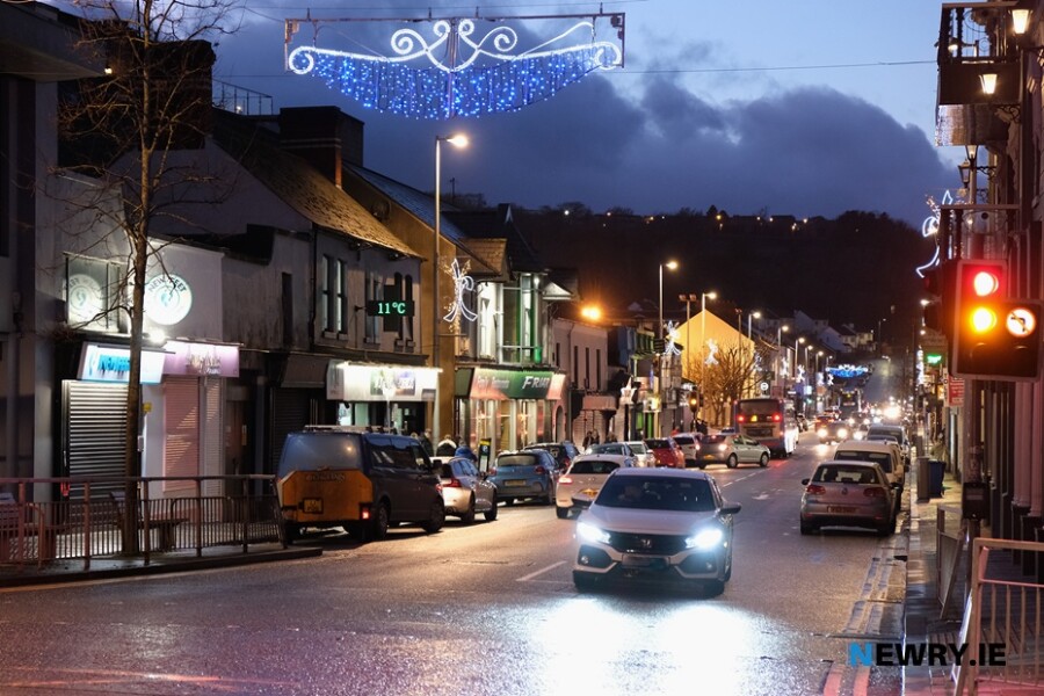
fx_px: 2407
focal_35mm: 83
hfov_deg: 24.5
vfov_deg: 16.5
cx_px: 522
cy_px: 348
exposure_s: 1/20
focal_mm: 55
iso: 1600
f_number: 4
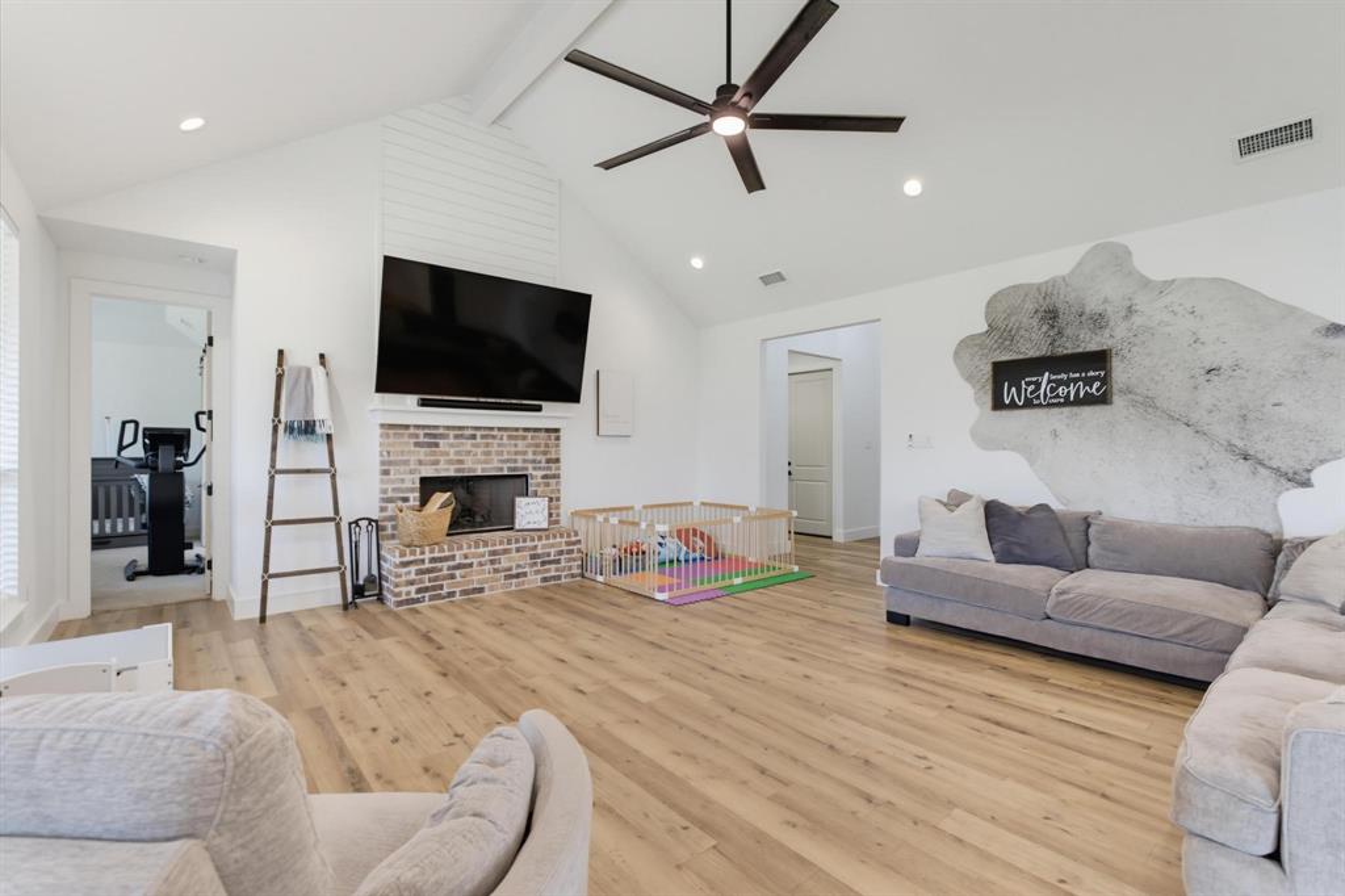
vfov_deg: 73.7
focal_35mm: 16
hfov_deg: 96.8
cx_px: 672
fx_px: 598
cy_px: 448
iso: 3200
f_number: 7.1
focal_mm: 16
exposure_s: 1/80
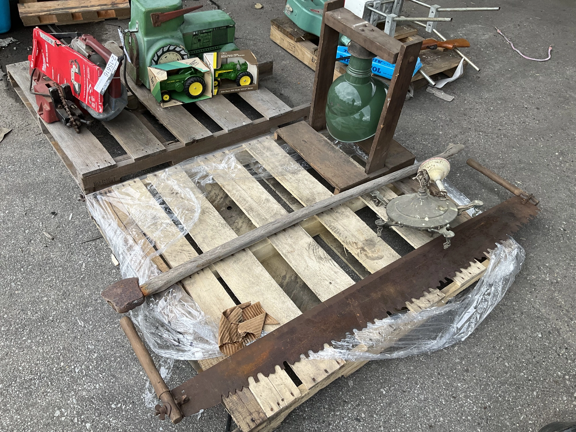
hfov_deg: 61.7
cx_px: 288
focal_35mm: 29
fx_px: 483
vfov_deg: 48.2
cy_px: 216
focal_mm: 3
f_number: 1.8
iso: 25
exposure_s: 1/397
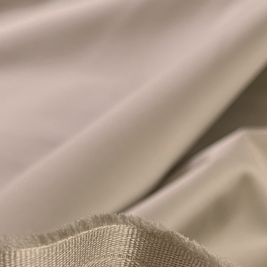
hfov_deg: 20.6
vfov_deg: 19.7
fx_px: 733
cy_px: 302
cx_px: 153
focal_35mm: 84
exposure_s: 1/50
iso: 80
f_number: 1.8
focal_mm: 4.25
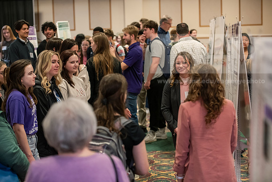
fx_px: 589
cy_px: 91
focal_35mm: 78
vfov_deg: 17.5
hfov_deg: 26.0
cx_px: 136
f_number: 3.2
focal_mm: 78
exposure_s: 1/160
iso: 2500
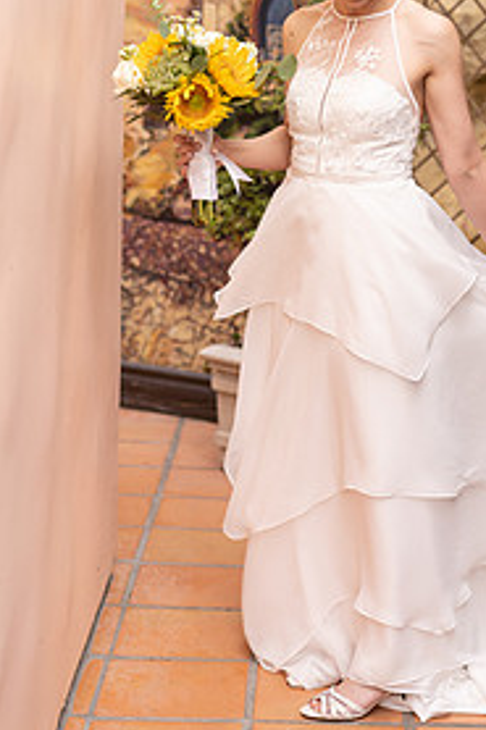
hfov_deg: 15.3
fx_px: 1804
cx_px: 365
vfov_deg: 22.7
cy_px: 189
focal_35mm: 89
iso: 320
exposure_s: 1/500
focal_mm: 55
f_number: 2.5
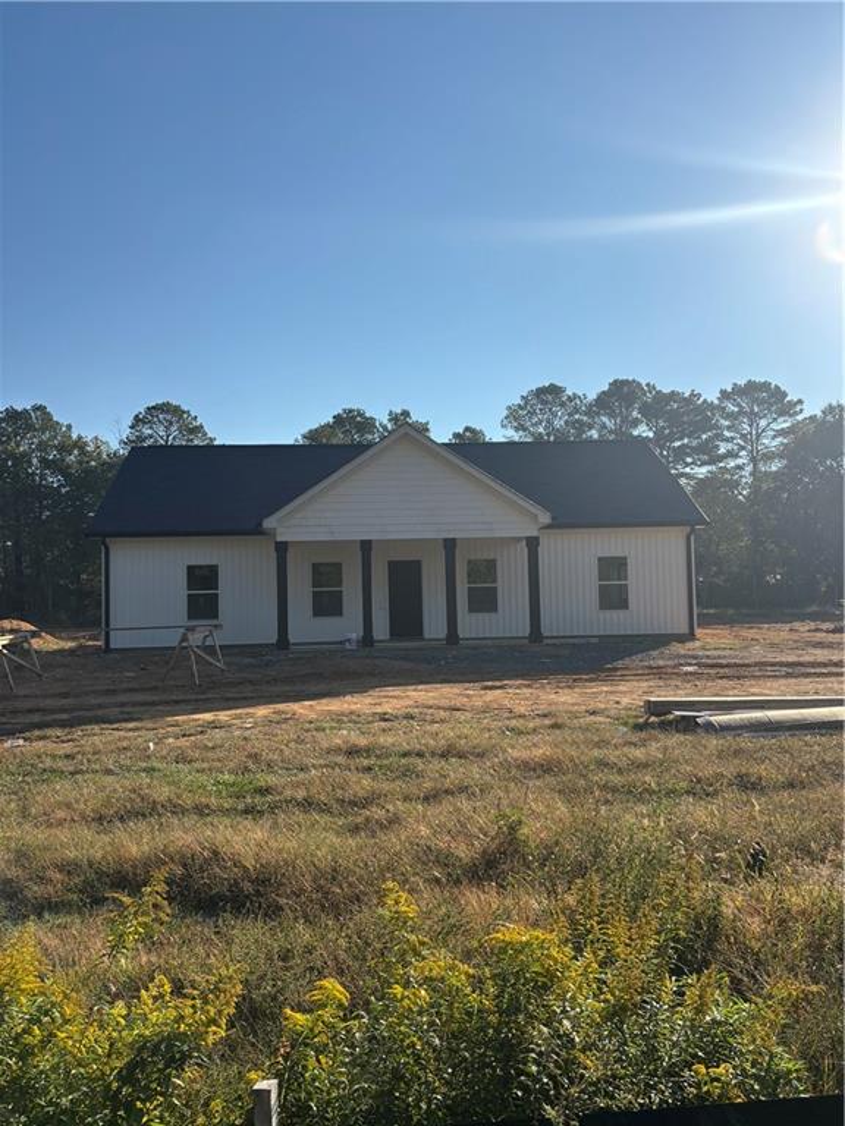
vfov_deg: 67.3
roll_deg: +1.9
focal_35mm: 26
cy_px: 563
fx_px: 846
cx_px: 422
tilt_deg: +4.5
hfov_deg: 53.1
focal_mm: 5.96
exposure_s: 1/4425
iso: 50
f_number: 1.6
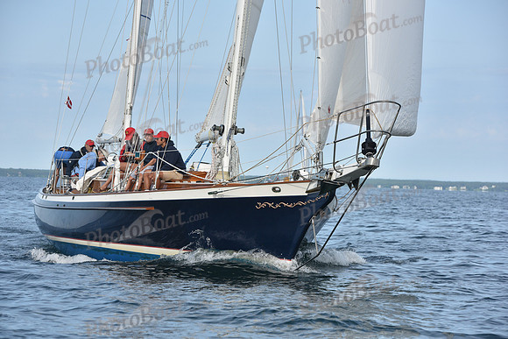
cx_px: 254
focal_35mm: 150
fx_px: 2117
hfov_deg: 13.7
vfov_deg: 9.2
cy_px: 170
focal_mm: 150
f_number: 8
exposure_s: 1/1000
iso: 320
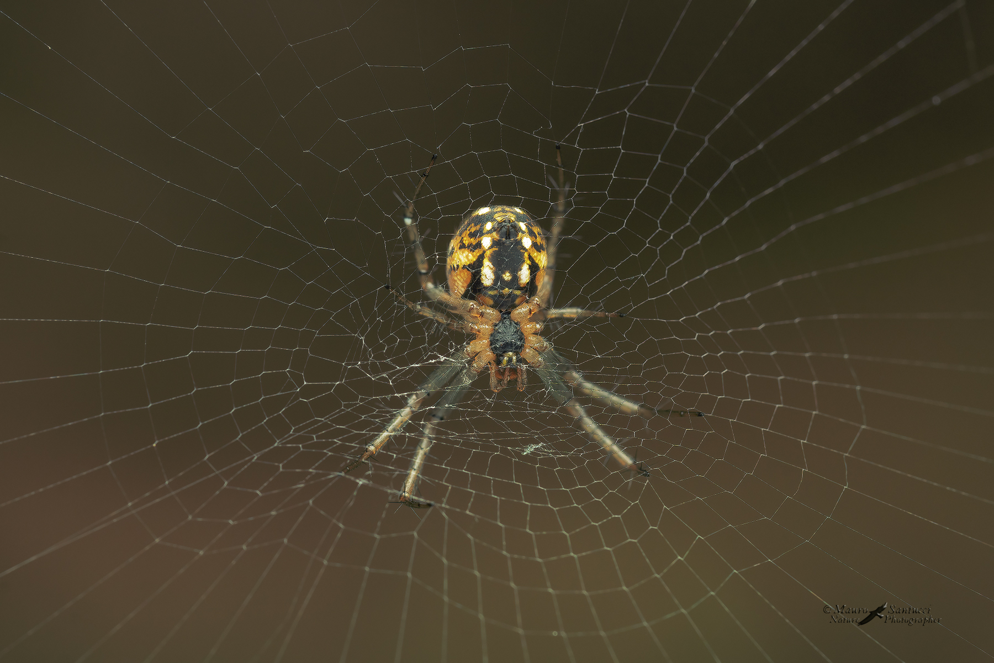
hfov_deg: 15.2
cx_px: 497
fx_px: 3727
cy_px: 332
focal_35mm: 135
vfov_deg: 10.2
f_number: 8
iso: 200
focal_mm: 90
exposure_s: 1/100
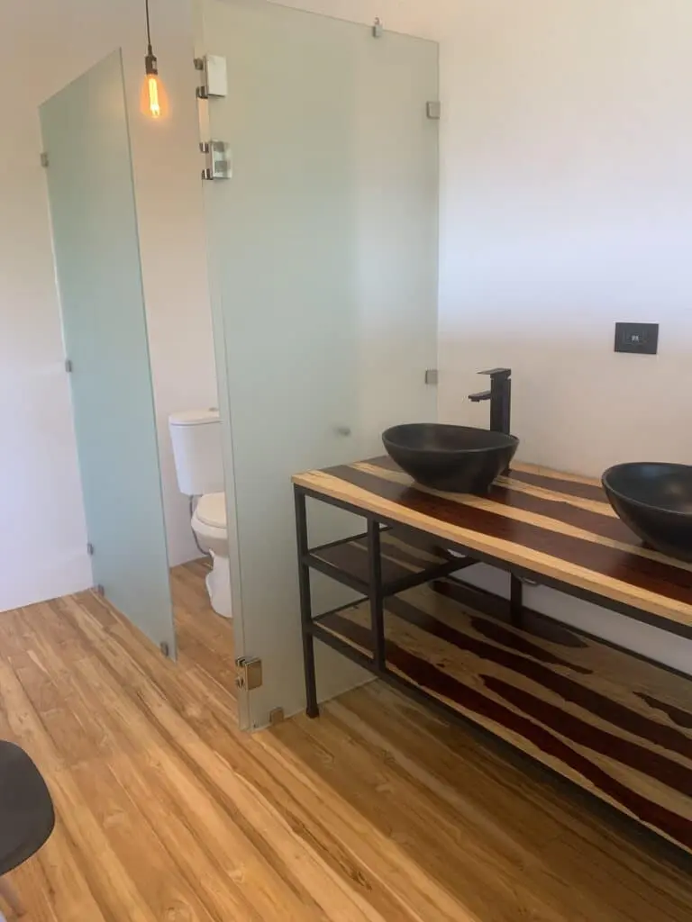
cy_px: 461
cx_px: 346
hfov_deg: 53.1
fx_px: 693
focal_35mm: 26
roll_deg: +0.9
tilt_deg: -12.2
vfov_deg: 67.3
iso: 100
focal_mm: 4.25
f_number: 1.8
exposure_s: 1/100
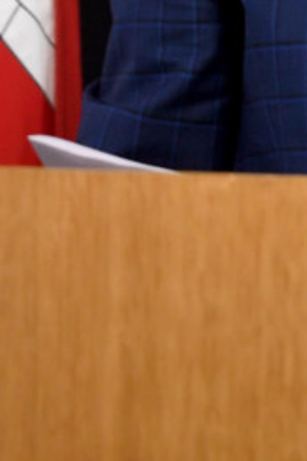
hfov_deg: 2.4
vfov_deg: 3.7
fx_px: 7176
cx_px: 380
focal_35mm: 561
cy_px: -336
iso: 2000
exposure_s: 1/80
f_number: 3.5
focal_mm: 102
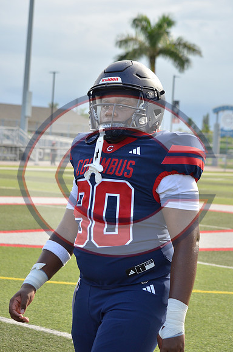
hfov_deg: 14.6
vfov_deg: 22.0
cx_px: 116
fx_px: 907
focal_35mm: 93
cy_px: 176
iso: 500
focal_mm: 62
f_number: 6.3
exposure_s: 1/640
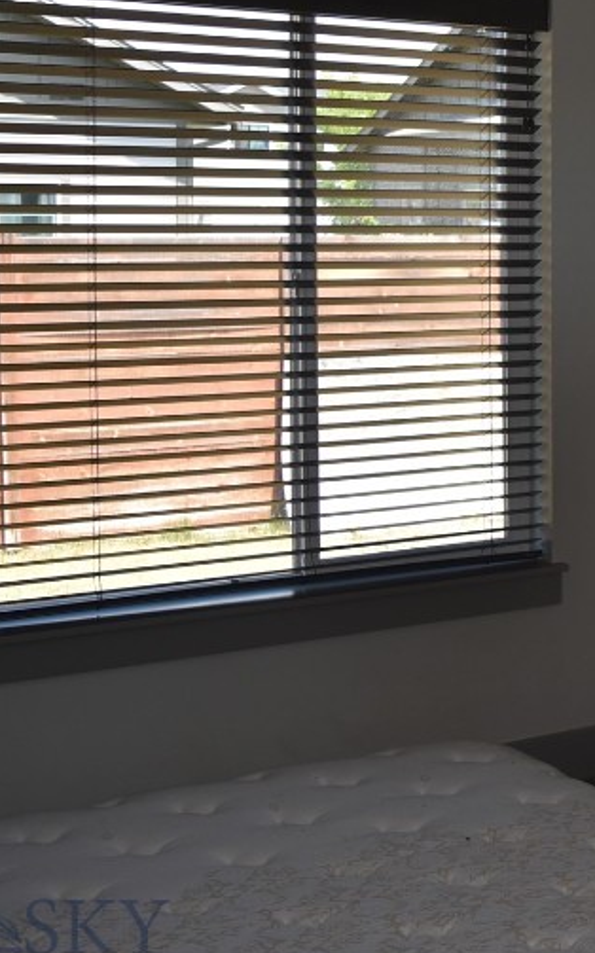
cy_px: 292
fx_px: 1636
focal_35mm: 63
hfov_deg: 18.6
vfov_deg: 32.1
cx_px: 844
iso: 110
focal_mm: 18
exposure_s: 1/250
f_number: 3.5
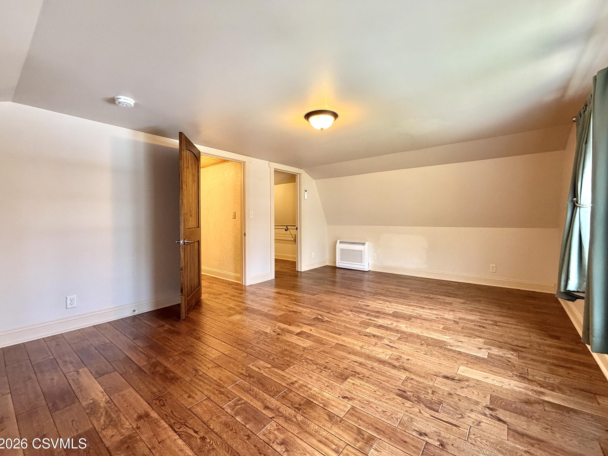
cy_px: 222
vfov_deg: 81.7
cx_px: 312
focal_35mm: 15
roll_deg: +0.5
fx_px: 263
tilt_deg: -0.5
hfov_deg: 98.2
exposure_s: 1/60
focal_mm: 2.22
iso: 320
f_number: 2.2
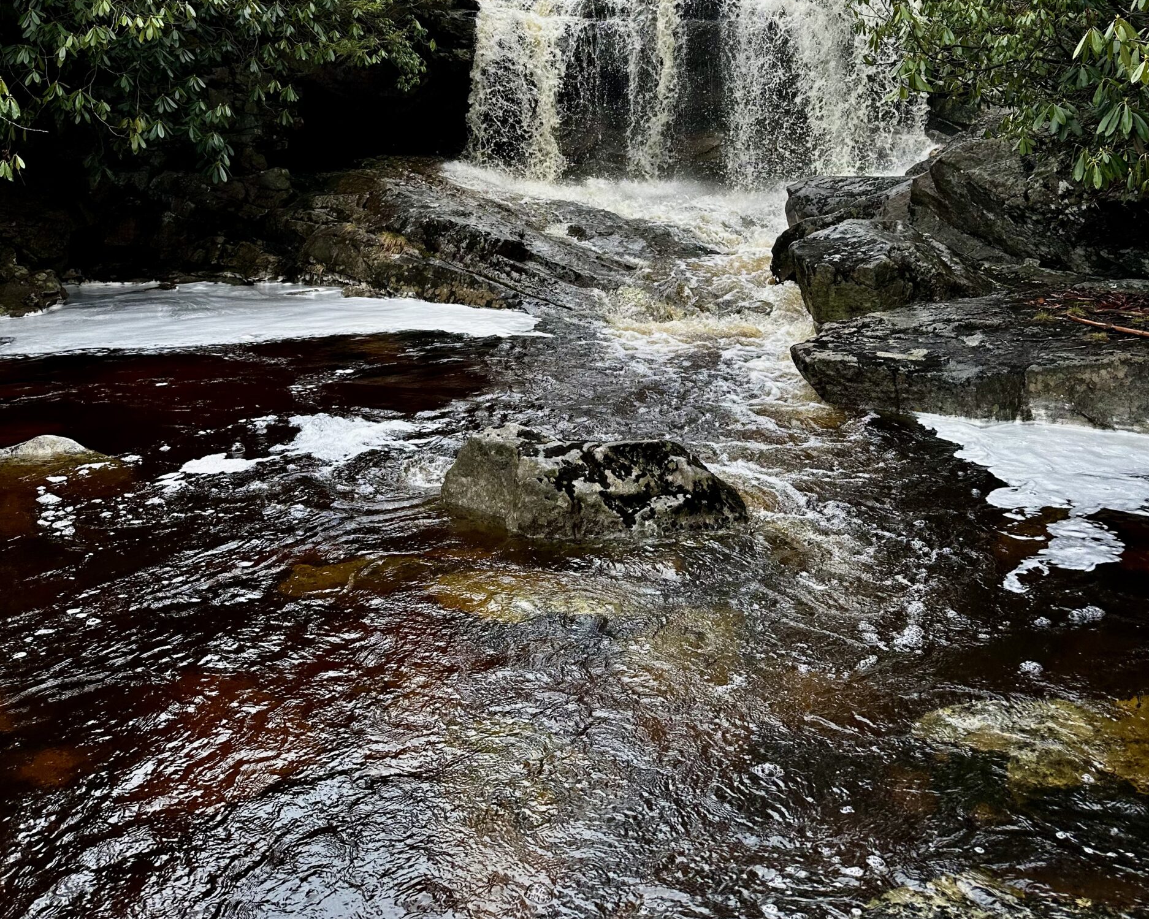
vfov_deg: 43.1
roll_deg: +0.1
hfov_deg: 55.7
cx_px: 569
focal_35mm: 32
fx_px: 1088
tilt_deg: +1.1
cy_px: 149
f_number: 1.78
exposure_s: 1/513
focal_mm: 6.86
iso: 80
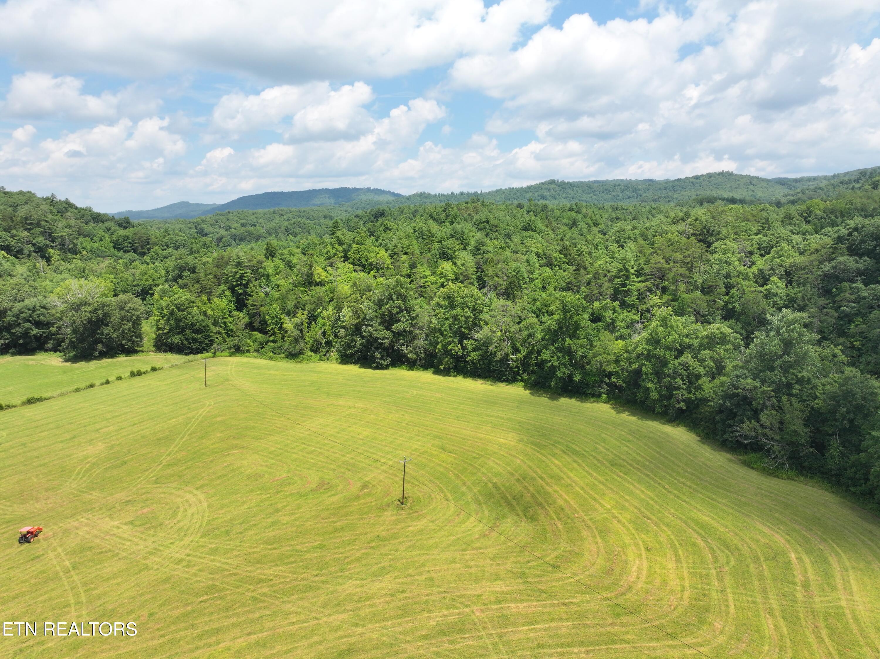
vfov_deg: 56.8
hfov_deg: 71.6
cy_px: 330
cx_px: 440
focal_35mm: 24
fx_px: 610
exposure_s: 1/2000
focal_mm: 12.29
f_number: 2.8
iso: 190
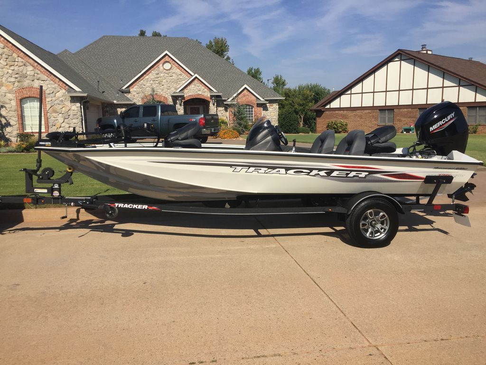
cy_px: 182
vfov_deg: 48.2
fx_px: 407
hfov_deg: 61.7
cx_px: 243
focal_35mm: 29
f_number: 2.2
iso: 32
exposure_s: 1/3597
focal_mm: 4.15
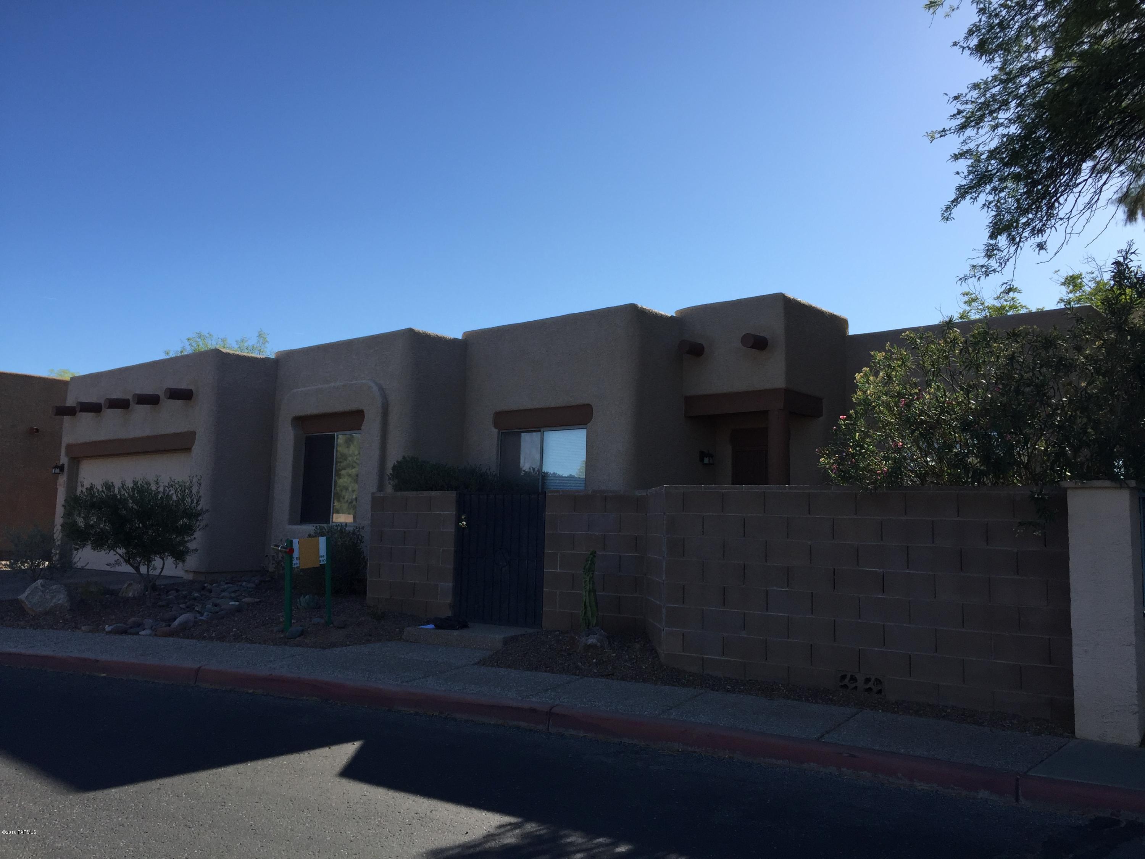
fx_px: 959
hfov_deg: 61.7
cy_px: 430
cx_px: 572
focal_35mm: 29
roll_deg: -1.8
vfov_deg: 48.2
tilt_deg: +7.2
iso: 32
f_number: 2.2
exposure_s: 1/1412
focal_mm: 4.15
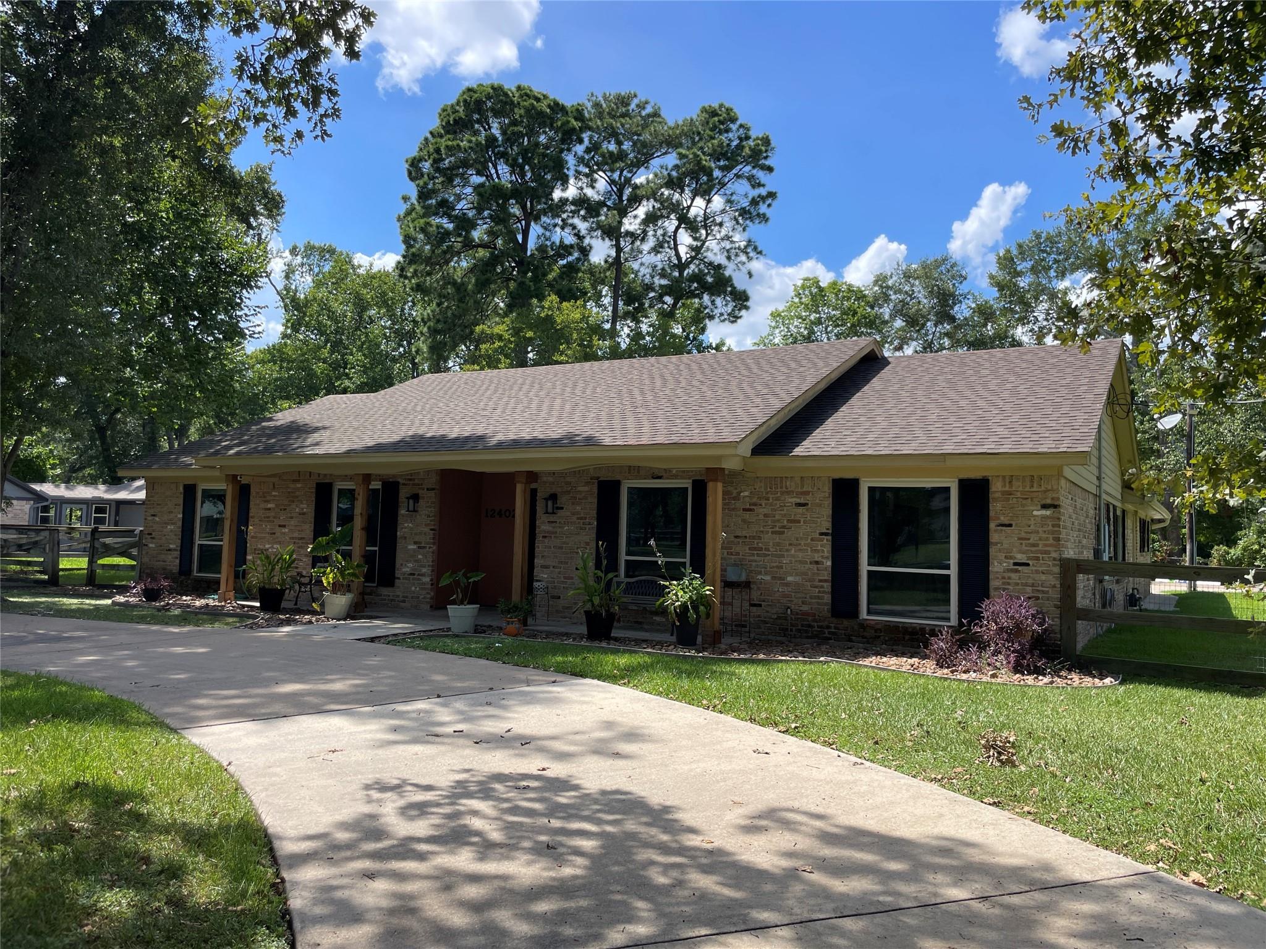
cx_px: 633
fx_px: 951
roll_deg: -1.8
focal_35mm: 26
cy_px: 474
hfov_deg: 67.3
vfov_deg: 53.1
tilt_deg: +3.1
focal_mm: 4.2
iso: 32
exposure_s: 1/2257
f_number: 1.6
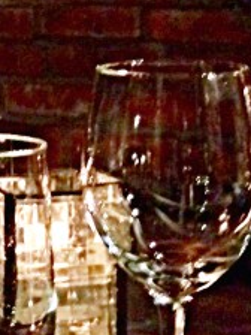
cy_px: 51
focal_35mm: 147
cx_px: -264
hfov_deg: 9.4
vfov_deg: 13.3
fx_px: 1421
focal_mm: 4.12
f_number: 2.4
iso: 800
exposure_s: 1/15
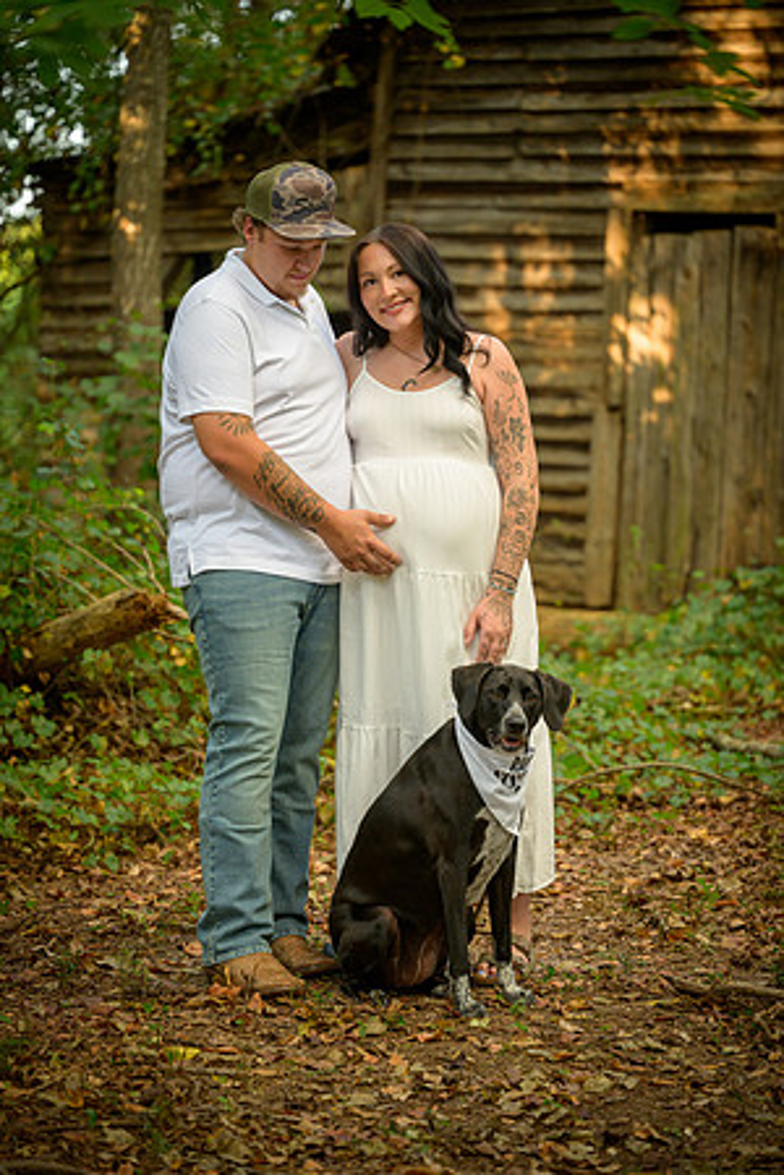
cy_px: 588
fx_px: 3430
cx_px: 392
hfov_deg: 13.0
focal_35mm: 105
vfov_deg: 19.5
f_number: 3.3
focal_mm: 105
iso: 1100
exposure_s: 1/125
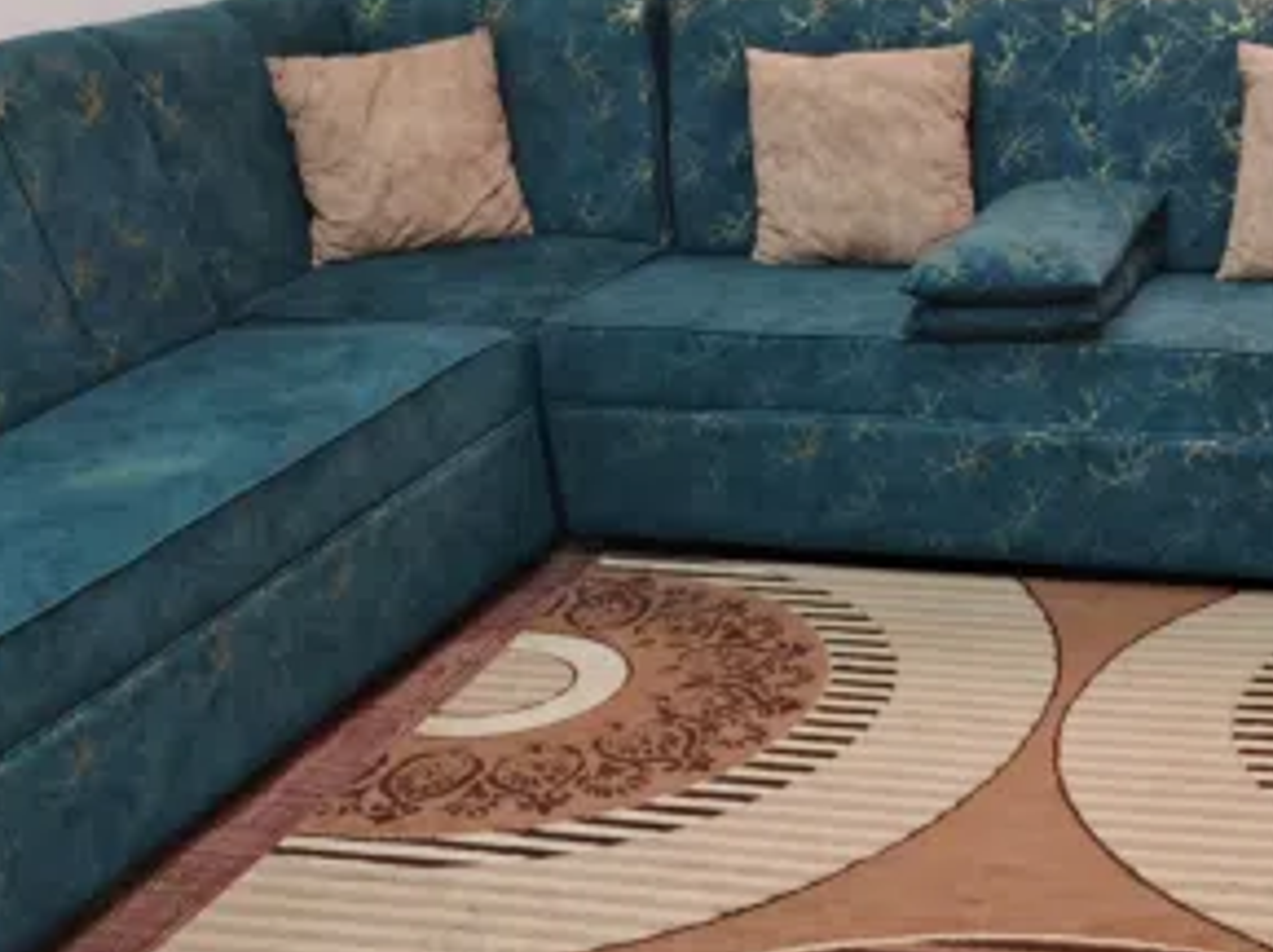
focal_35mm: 51
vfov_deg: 27.9
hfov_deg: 35.2
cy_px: 776
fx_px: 1873
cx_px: 1167
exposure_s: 1/50
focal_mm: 5.89
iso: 1967
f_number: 1.8
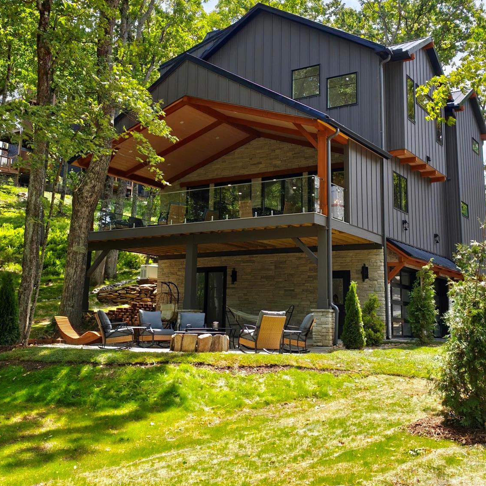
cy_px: 193
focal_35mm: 42
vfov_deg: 39.8
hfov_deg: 40.0
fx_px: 667
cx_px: 244
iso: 50
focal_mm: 6.62
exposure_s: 1/3120
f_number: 1.67
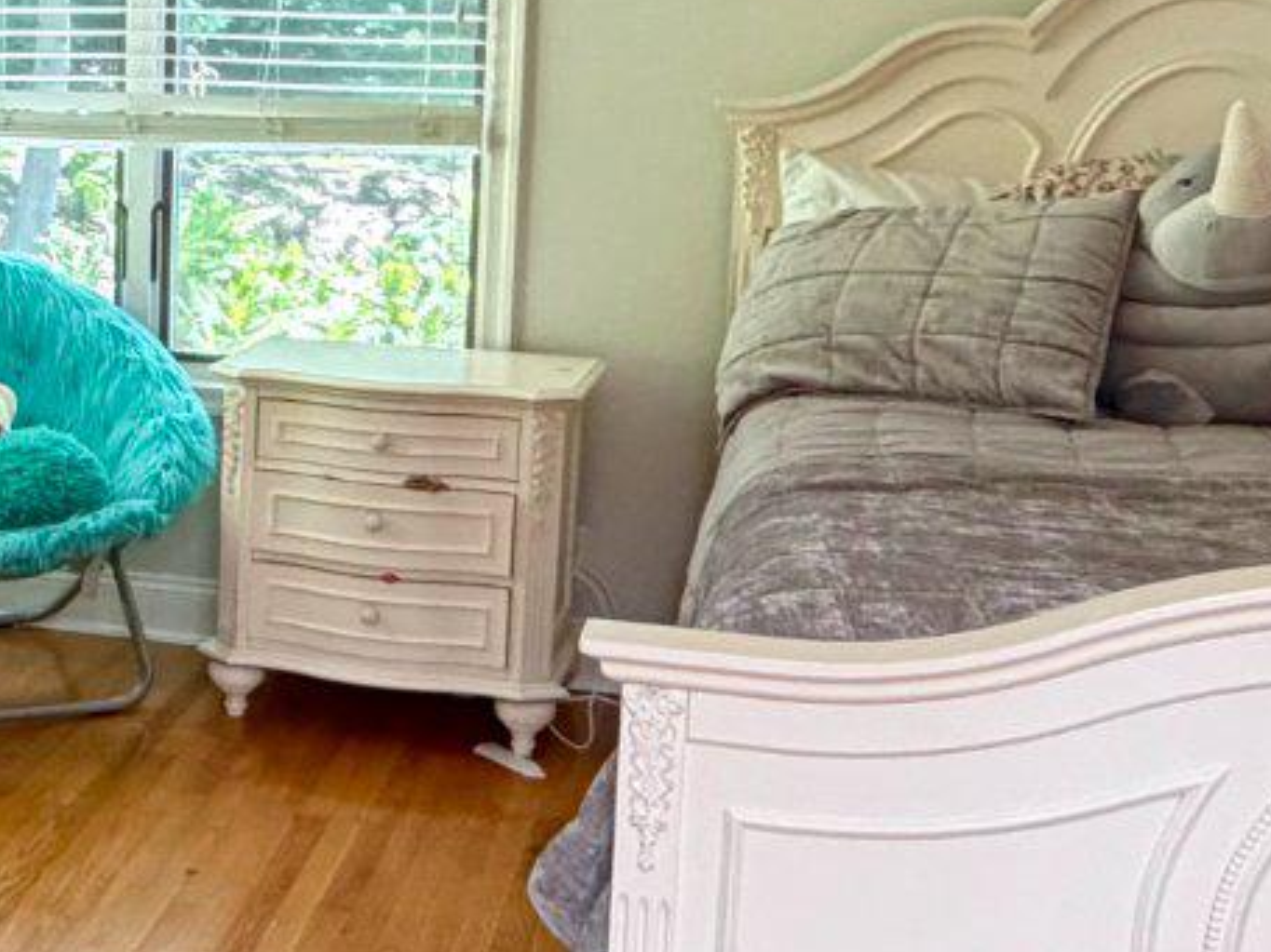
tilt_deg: -9.6
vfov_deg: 23.2
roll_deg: -0.1
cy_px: 315
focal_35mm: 63
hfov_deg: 28.7
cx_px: -11
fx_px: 2313
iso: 250
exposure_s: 1/60
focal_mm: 2.22
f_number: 2.2
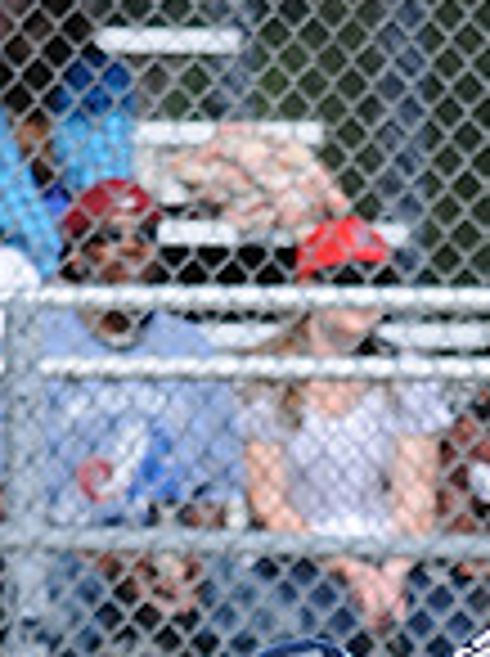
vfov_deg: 1.5
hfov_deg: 1.1
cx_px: 398
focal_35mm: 1334
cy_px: 914
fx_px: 25252
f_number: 4
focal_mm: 300
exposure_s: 1/2000
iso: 200
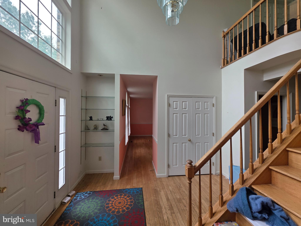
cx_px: 150
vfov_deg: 89.9
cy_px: 113
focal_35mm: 13
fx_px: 113
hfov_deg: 106.2
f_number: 1.9
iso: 40
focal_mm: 2.2
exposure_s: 1/120
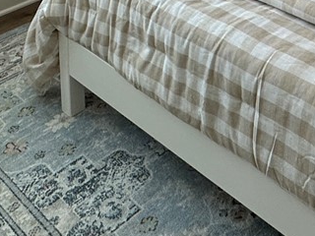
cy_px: -222
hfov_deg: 25.9
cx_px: 337
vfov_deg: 16.5
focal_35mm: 70
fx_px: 637
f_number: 2.2
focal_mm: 2.22
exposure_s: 1/120
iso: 100
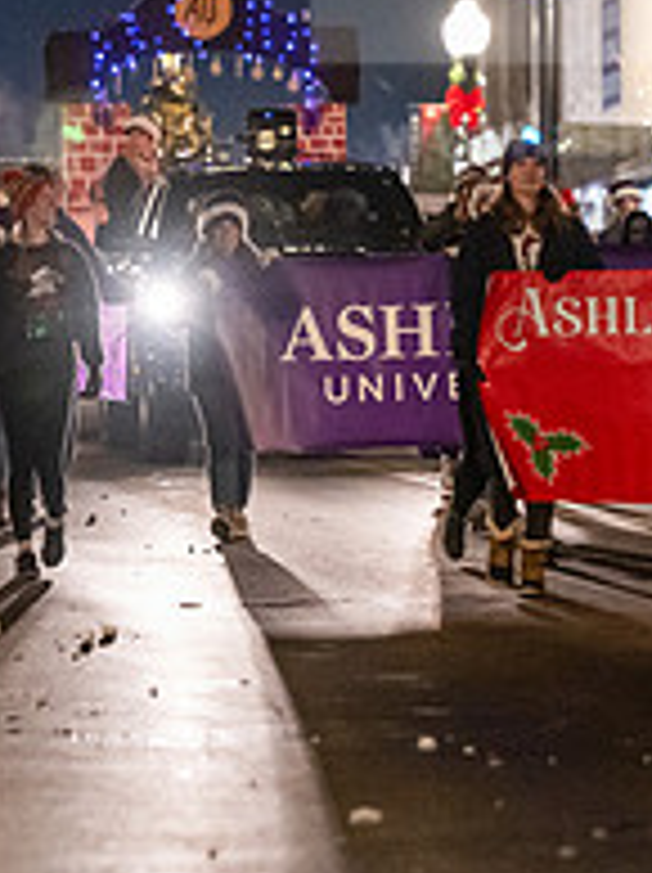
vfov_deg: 4.3
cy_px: 232
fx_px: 11603
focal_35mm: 461
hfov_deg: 3.2
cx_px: 175
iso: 4000
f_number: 3.2
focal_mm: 160
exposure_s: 1/200
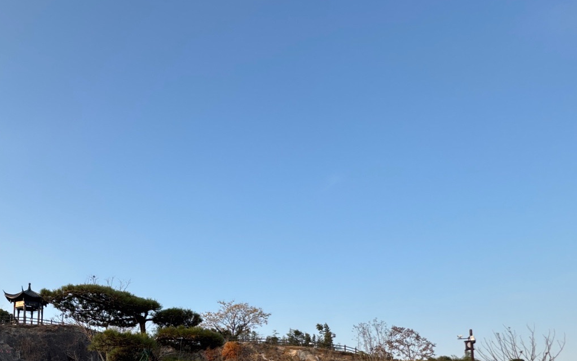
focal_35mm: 29
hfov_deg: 57.3
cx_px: 78
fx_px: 456
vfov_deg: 38.8
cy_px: 352
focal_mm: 2.22
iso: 50
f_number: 2.2
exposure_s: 1/849
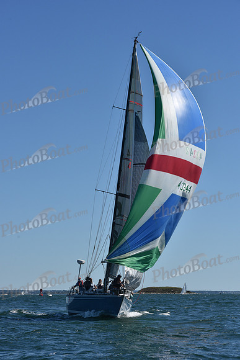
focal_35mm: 95
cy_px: 180
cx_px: 120
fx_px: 949
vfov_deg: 21.5
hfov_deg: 14.4
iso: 250
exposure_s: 1/1250
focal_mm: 95
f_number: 9
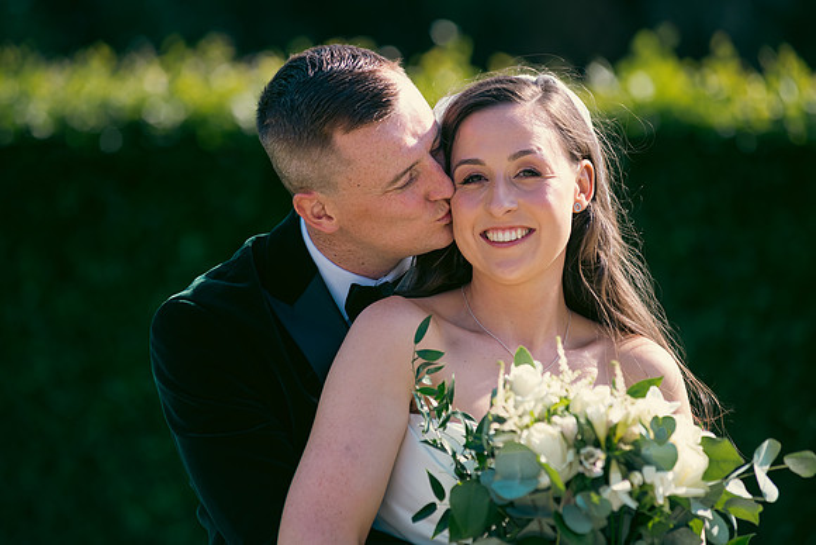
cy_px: 272
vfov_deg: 7.4
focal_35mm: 185
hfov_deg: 11.1
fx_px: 4194
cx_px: 408
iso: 200
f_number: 3.5
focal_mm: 185
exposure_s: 1/640
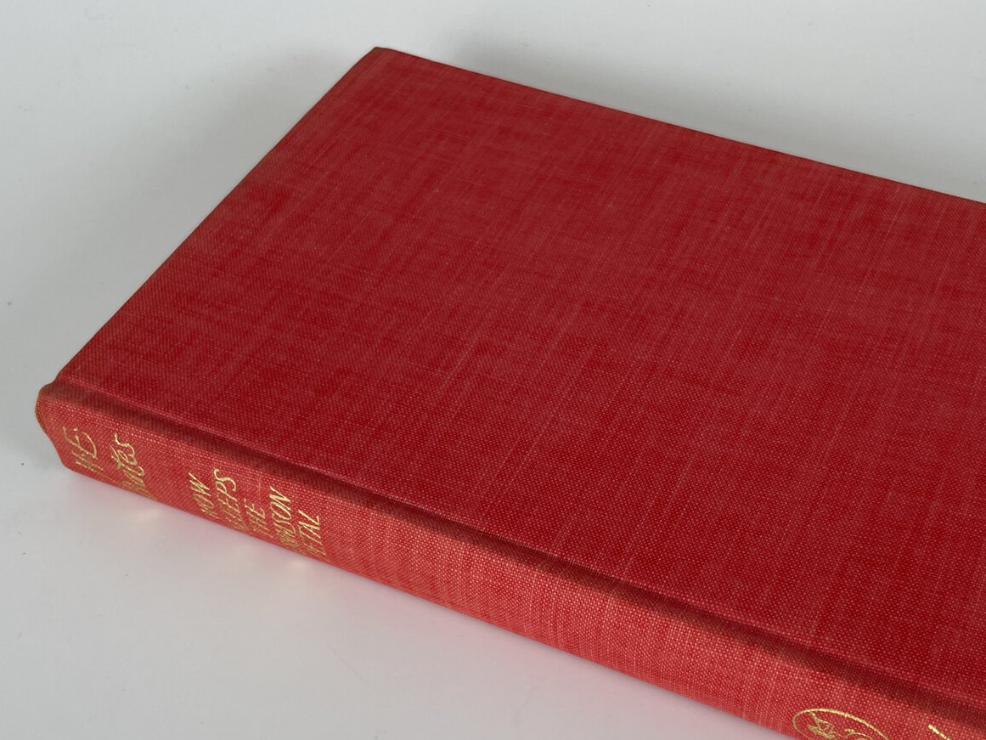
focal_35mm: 43
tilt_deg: -54.5
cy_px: 514
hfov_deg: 43.7
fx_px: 1225
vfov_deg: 33.2
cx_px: 585
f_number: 1.6
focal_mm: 4.2
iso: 32
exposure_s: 1/126
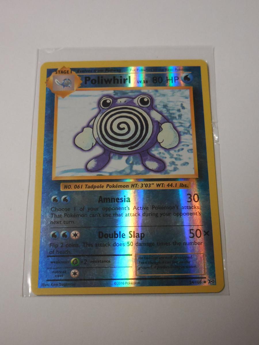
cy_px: 172
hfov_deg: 24.0
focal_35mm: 61
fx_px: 609
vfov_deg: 31.7
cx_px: 130
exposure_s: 1/125
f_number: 4.5
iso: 800
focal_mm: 11
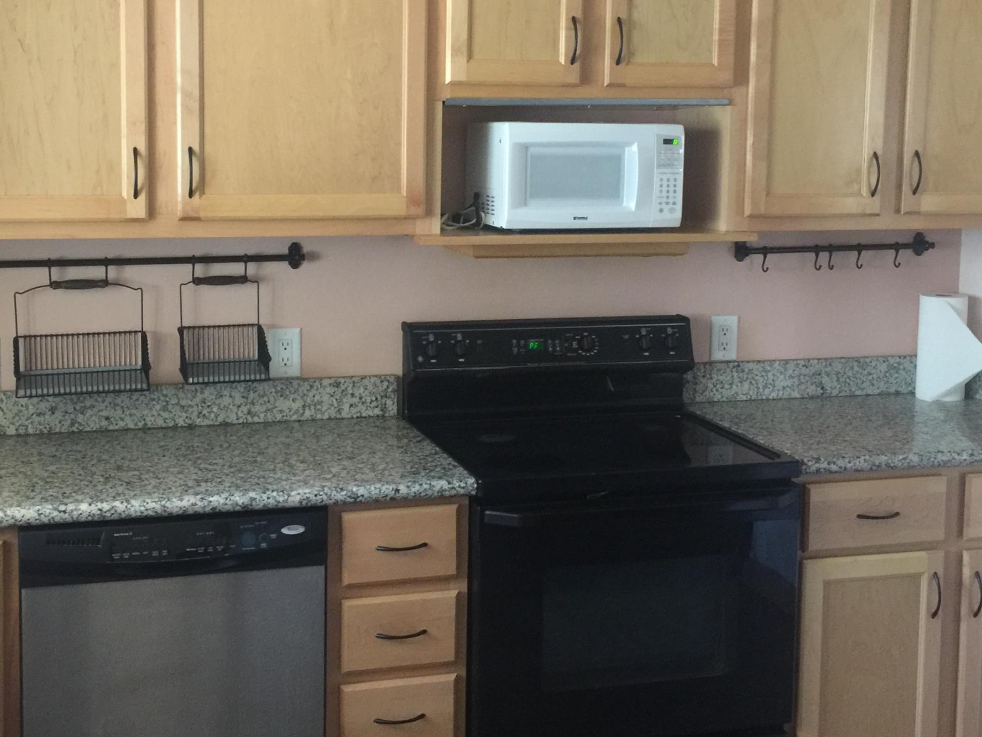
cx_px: 412
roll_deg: -0.6
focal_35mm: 49
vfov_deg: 29.6
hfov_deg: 38.8
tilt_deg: -5.8
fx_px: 1390
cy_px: 275
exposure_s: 1/4
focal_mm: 4.15
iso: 100
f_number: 2.2
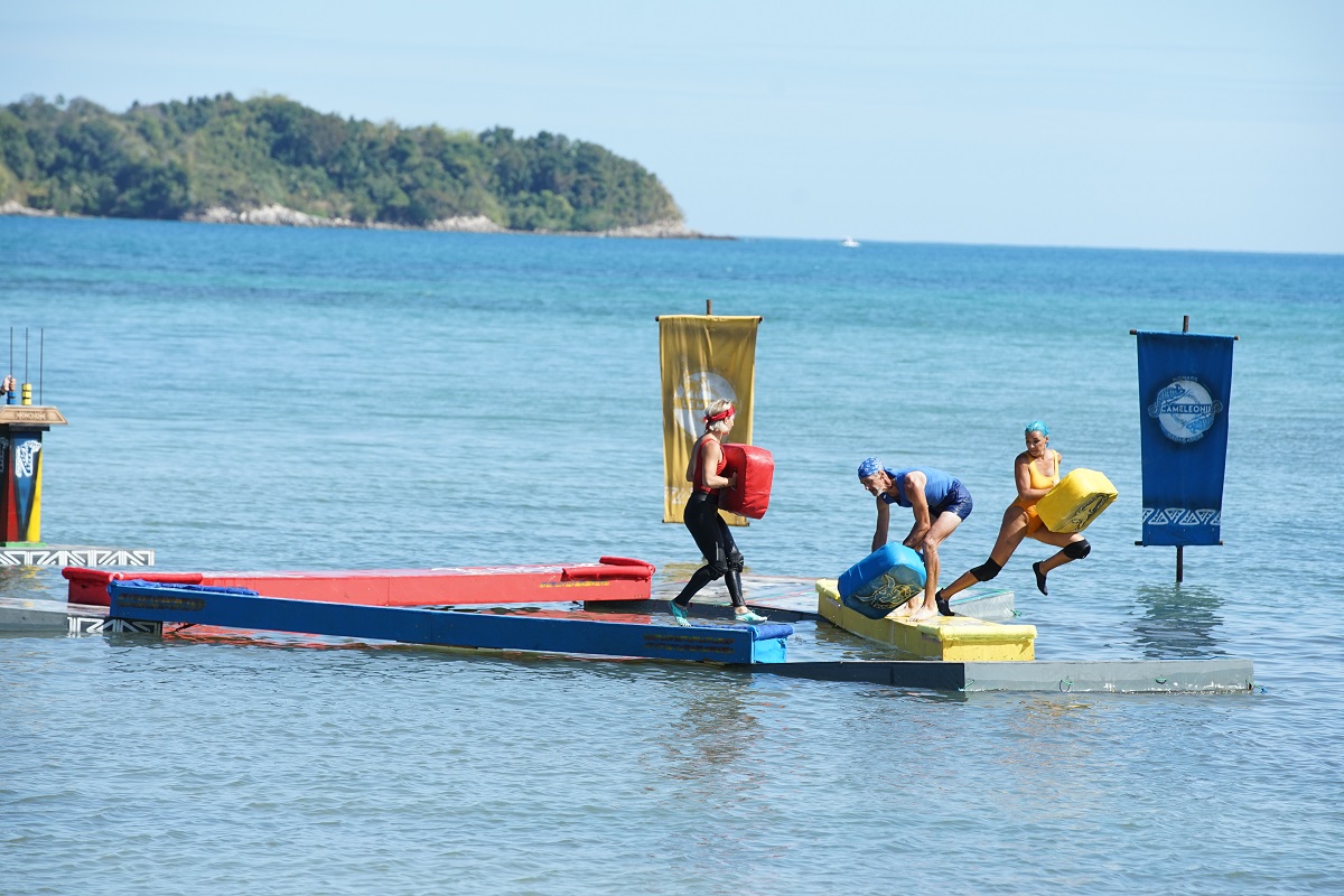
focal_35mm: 200
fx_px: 7466
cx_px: 672
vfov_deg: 6.9
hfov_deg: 10.3
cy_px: 448
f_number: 6.3
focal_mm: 200
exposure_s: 1/800
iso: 320
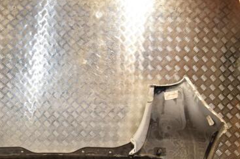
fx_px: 360
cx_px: 44
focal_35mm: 54
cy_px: 95
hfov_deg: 35.6
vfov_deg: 25.0
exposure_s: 1/200
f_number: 8
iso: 800
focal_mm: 22
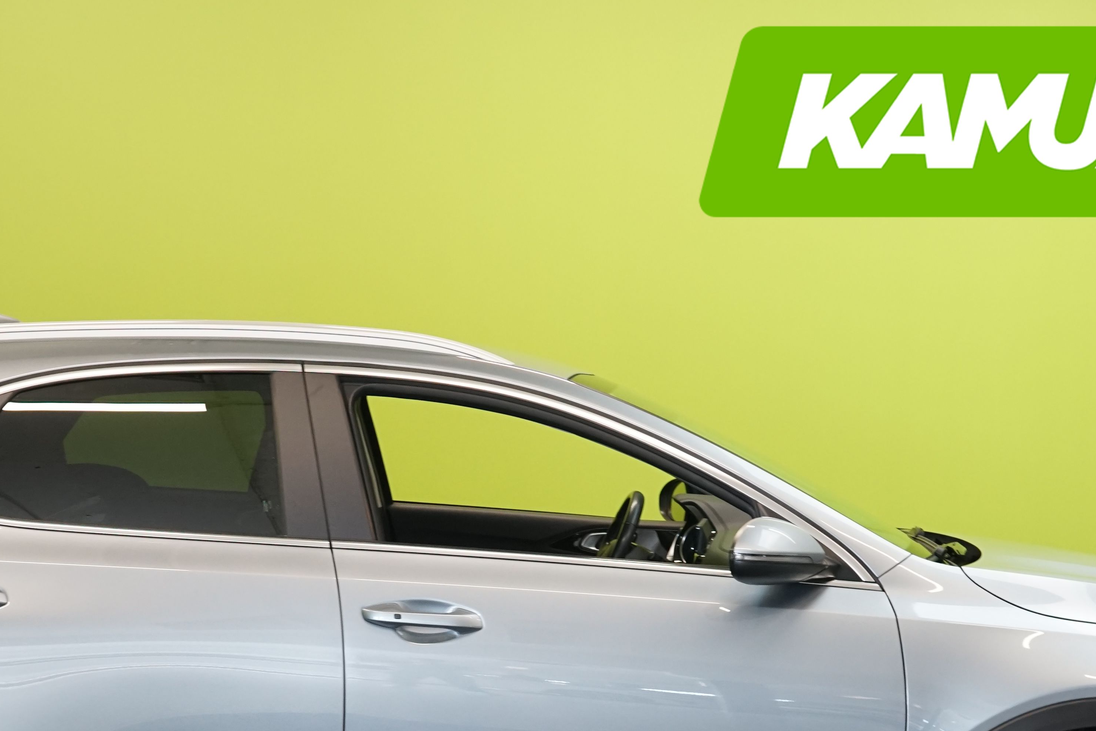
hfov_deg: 24.4
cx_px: 420
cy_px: 695
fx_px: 2527
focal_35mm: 83
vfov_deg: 16.2
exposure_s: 1/30
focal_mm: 41
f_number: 6.3
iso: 1250
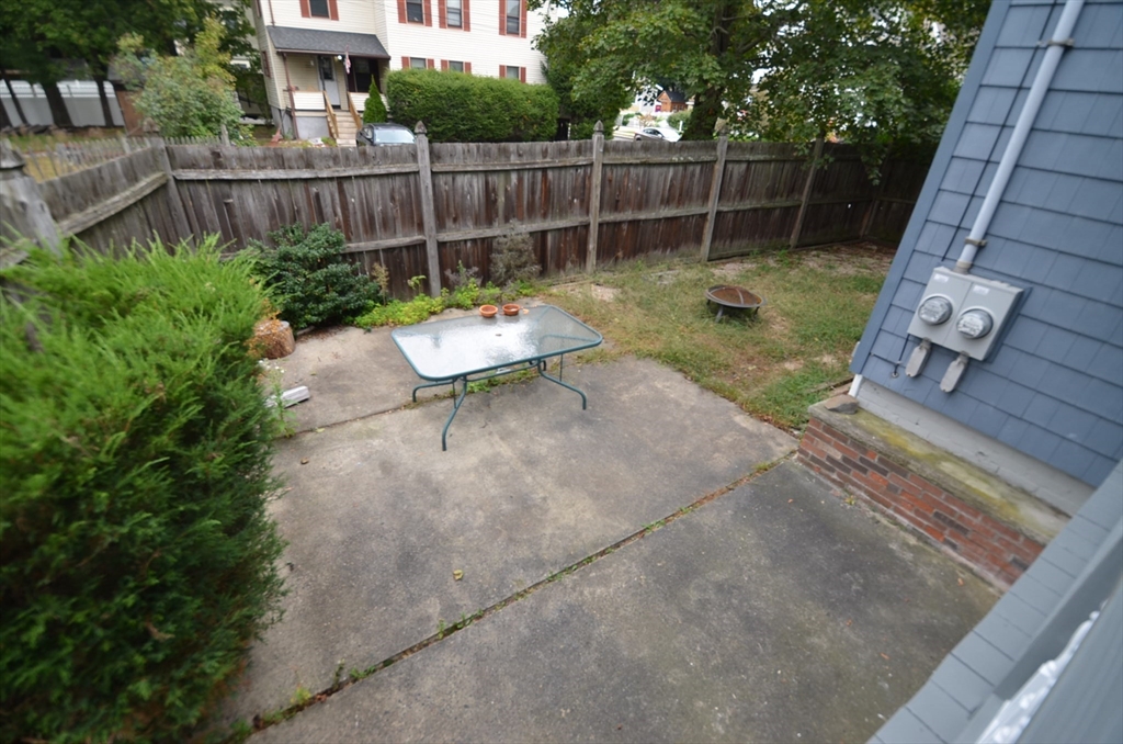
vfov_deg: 77.1
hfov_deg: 100.5
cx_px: 562
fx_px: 467
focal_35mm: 15
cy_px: 372
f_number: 4
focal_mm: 10
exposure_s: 1/60
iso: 200
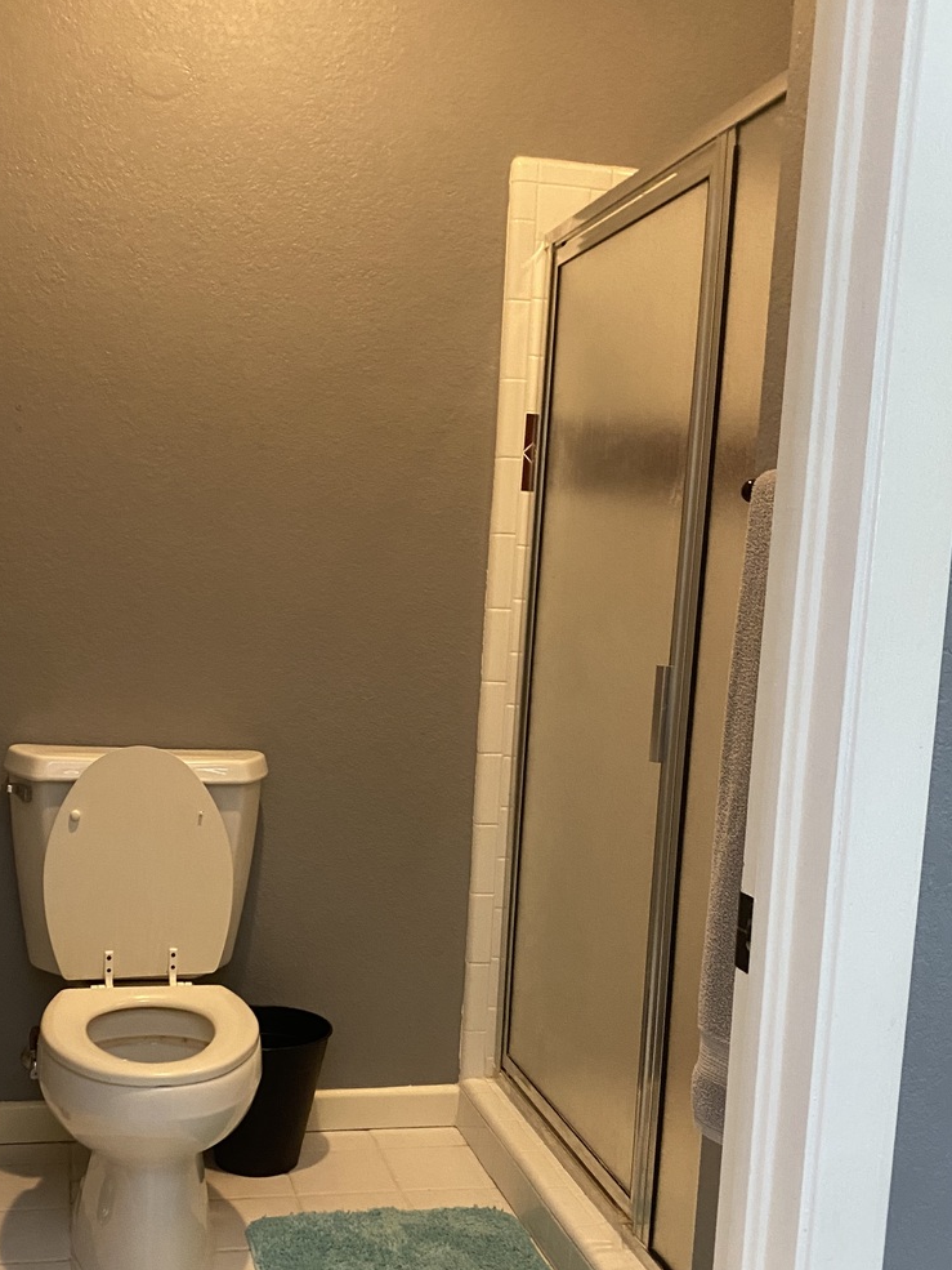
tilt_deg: -9.5
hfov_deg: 37.5
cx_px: 352
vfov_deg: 48.6
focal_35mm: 38
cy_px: 776
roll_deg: -3.1
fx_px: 1393
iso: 400
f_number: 1.8
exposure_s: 1/60
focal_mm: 4.25
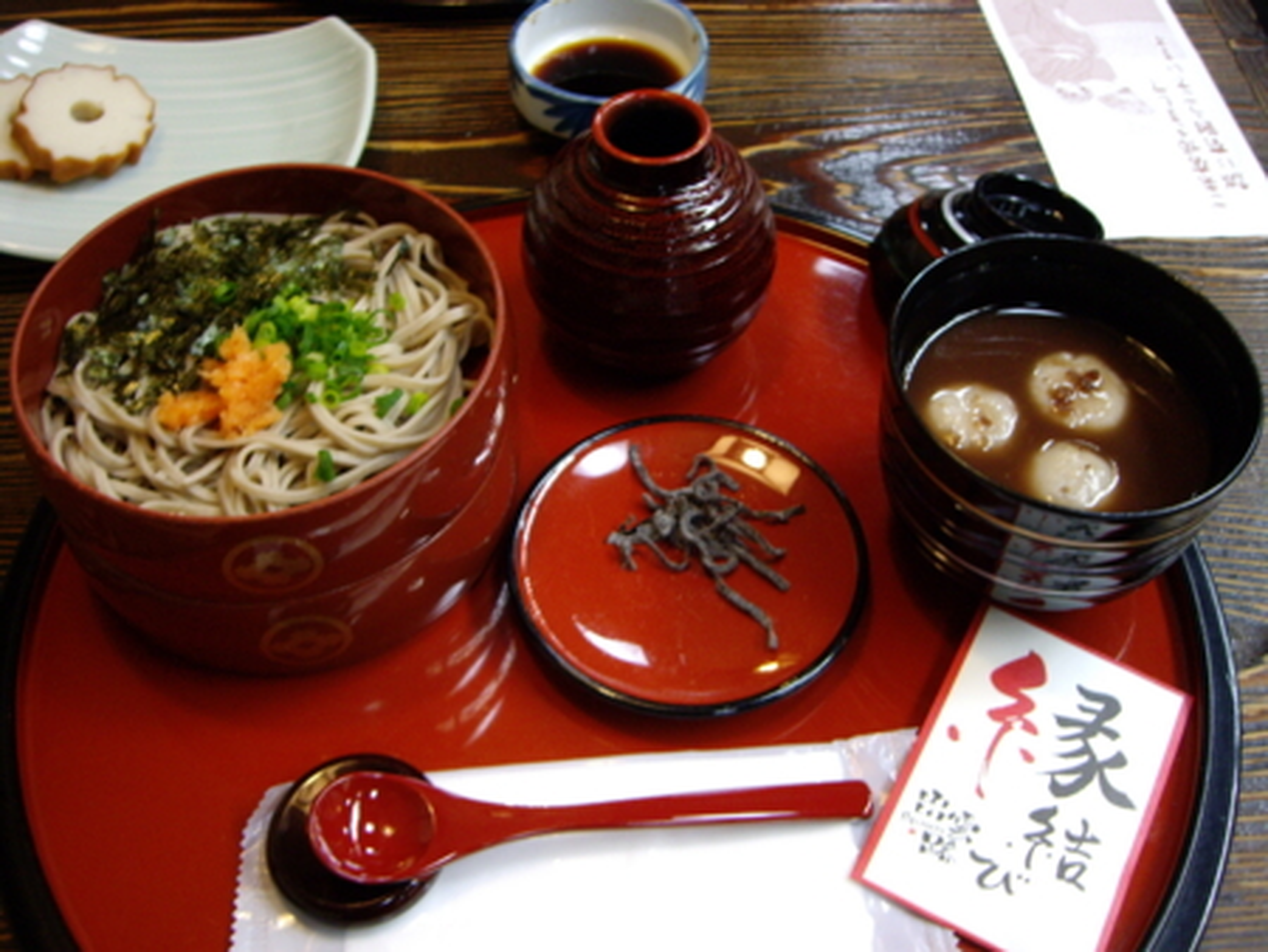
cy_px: 476
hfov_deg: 49.0
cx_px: 634
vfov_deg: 37.8
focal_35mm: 38
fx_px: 1393
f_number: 2.7
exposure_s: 1/15
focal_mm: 6.2
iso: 200
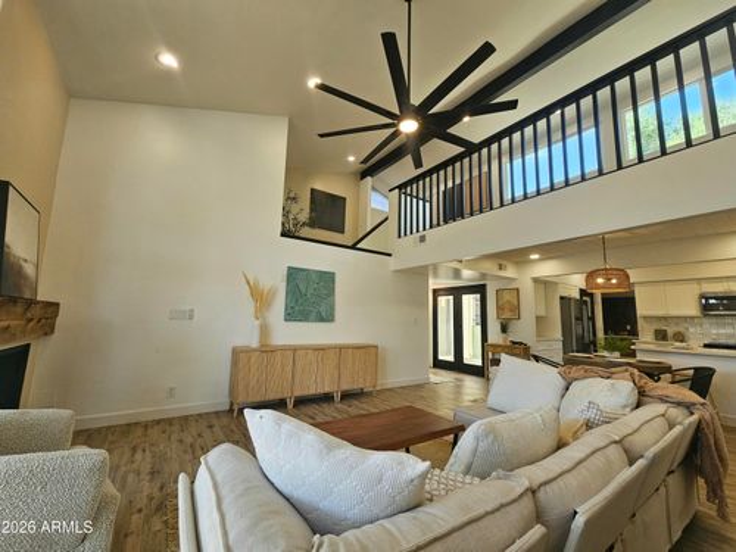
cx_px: 368
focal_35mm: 13
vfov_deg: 89.9
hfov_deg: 106.2
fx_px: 276
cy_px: 276
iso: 80
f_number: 2.2
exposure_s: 1/120
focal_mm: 2.2
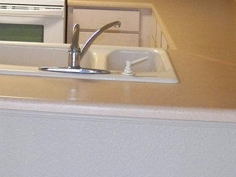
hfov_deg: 20.2
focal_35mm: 93
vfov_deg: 15.1
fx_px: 634
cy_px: -58
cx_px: -16
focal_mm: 5.5
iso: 200
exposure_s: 1/30
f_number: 2.8
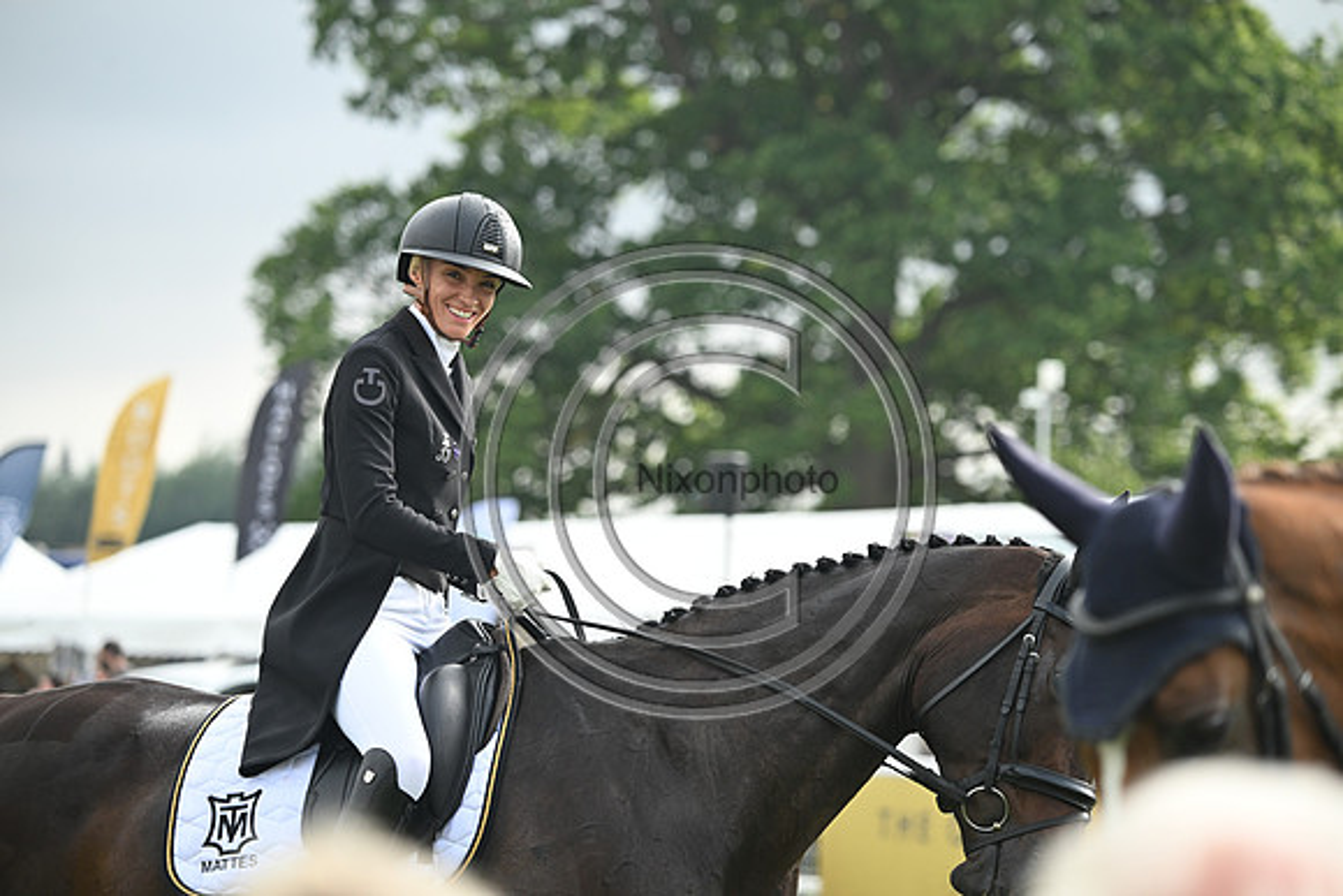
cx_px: 672
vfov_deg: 7.4
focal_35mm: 185
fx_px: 6903
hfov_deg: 11.1
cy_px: 448
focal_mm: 185
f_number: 5
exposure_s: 1/1250
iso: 800
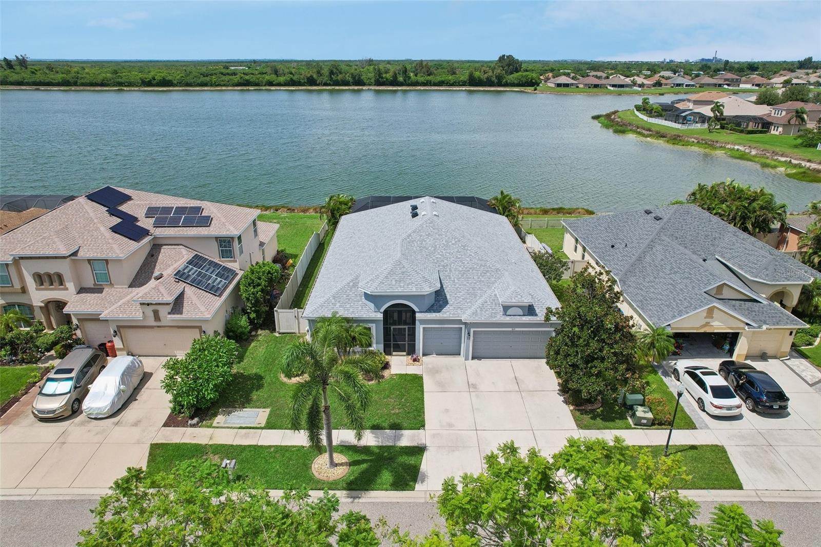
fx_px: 502
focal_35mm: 22
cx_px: 410
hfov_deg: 78.6
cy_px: 274
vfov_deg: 57.2
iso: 130
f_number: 2.8
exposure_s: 1/3200
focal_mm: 8.4
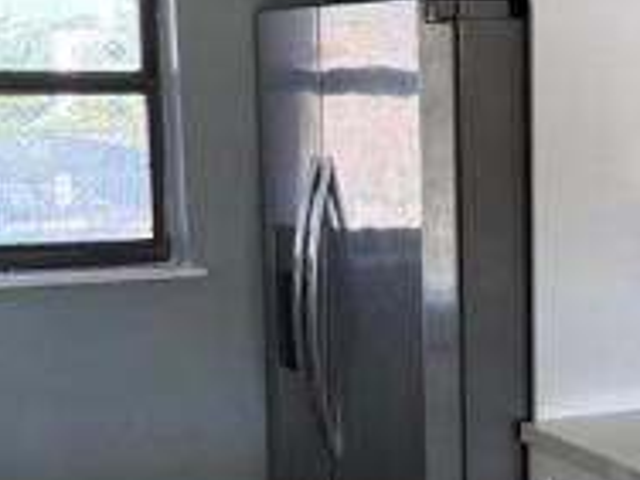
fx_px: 1701
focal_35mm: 92
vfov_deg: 16.0
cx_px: 582
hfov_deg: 20.8
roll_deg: -0.3
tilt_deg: -8.3
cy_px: 340
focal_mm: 6.76
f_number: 1.78
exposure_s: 1/135
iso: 200
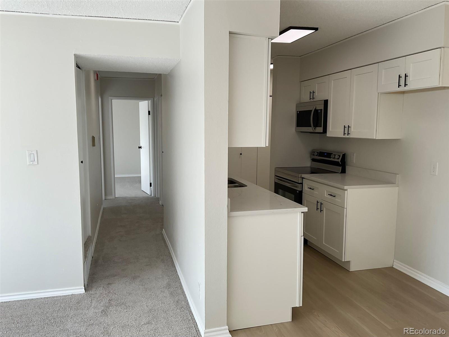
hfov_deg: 61.7
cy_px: 168
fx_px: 376
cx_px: 224
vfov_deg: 48.2
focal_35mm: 29
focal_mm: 3
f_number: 1.8
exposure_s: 1/232
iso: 16
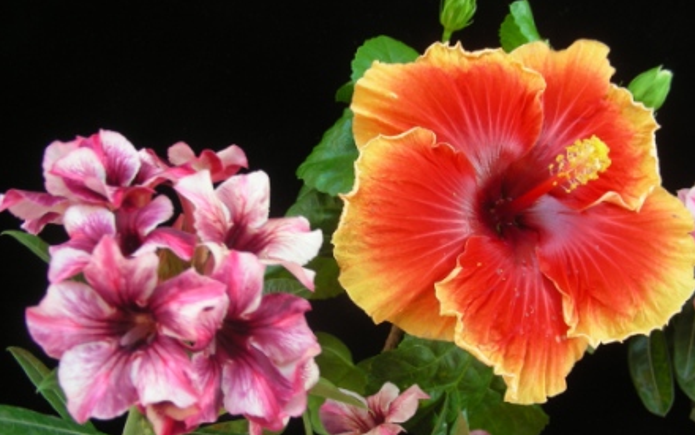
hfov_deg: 48.2
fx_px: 777
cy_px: 256
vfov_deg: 31.2
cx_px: 346
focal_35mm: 41
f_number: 3.5
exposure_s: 1/37.4
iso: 50
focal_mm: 6.3
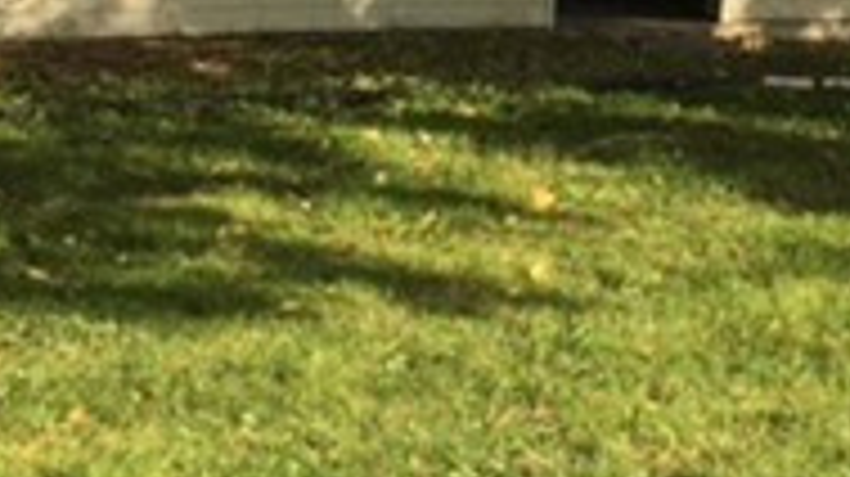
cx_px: 810
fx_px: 2410
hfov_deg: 19.5
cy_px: -112
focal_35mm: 107
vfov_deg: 11.1
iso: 25
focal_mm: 4.15
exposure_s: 1/718
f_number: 2.2
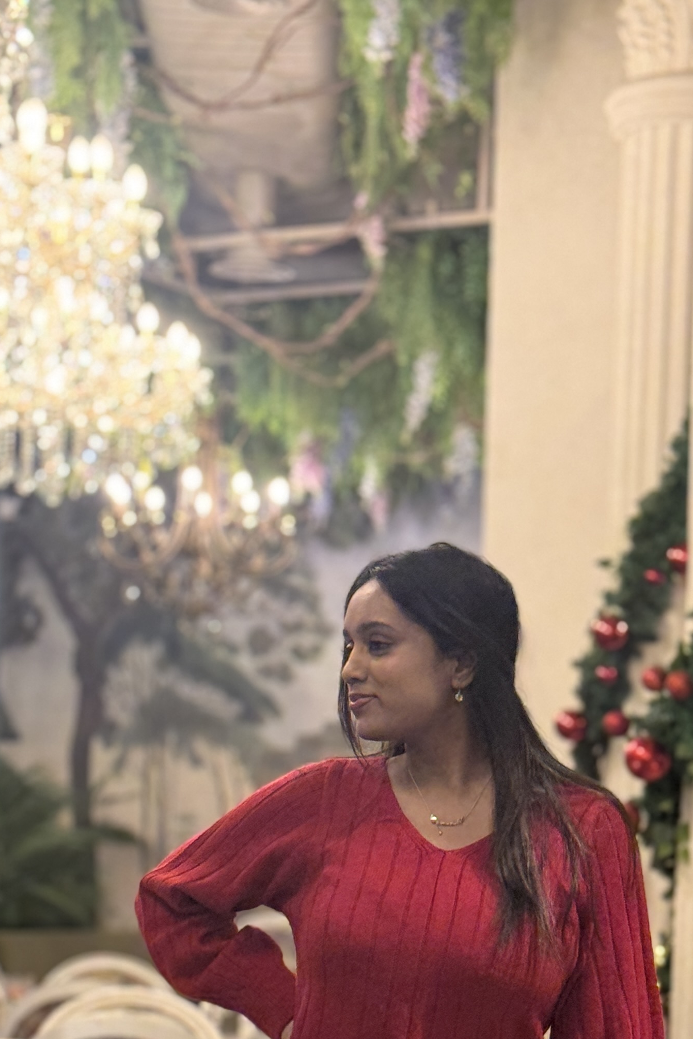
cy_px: 908
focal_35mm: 100
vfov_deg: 20.1
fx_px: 2887
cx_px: 378
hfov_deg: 13.7
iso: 250
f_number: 1.78
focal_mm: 6.76
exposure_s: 1/50
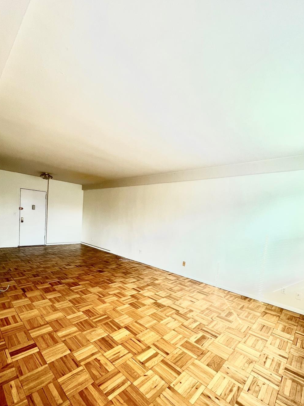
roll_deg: -4.5
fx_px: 176
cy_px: 230
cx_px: 147
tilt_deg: -3.3
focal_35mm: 15
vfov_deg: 97.6
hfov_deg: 81.7
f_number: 1.8
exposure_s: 1/120
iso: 100
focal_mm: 1.57
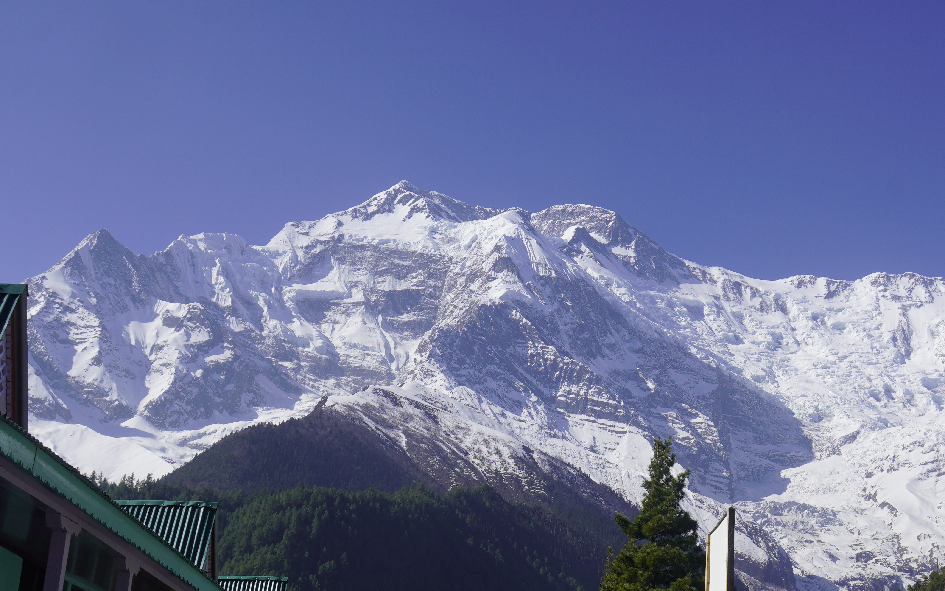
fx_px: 1262
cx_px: 562
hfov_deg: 40.9
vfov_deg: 26.1
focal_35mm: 49
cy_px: 411
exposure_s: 1/200
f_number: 10
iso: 100
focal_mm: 22
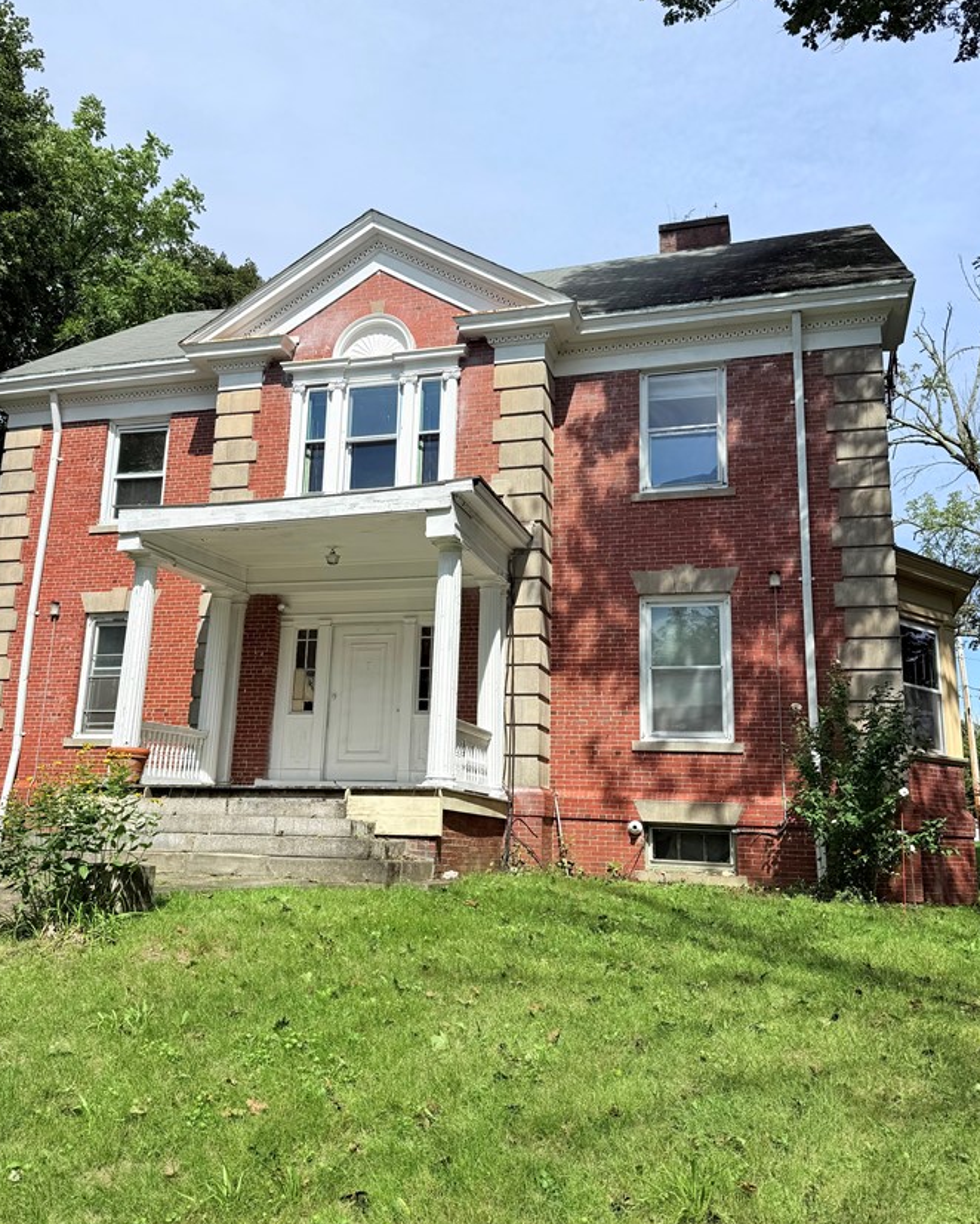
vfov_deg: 60.4
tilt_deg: +14.3
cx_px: 450
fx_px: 1051
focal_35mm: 29
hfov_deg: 49.9
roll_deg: -2.6
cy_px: 583
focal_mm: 6.76
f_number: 1.78
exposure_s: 1/5714
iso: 80
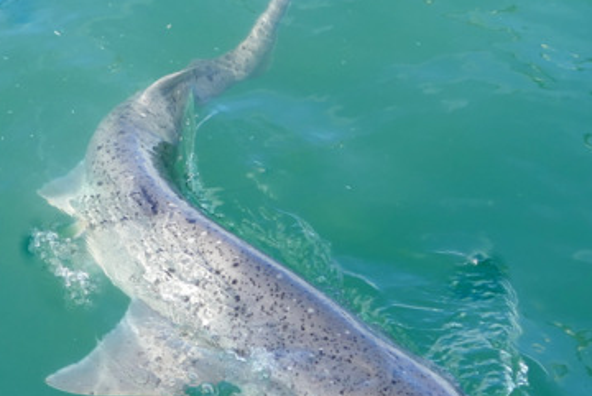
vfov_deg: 20.9
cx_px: 258
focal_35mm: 65
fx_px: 1070
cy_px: 142
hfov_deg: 30.9
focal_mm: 14.24
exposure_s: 1/400
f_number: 3.1
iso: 125
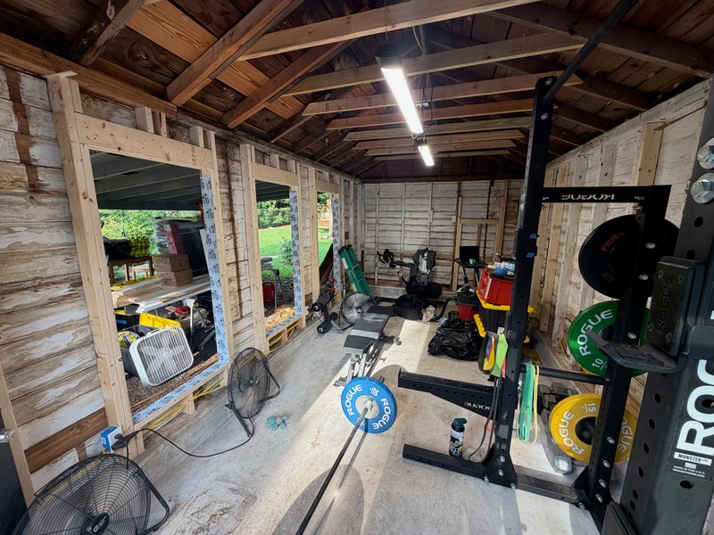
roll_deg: -0.5
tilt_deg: -10.0
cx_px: 357
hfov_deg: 102.1
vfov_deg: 85.7
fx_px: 289
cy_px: 268
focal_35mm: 14
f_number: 2.2
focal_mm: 2.22
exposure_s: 1/120
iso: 80
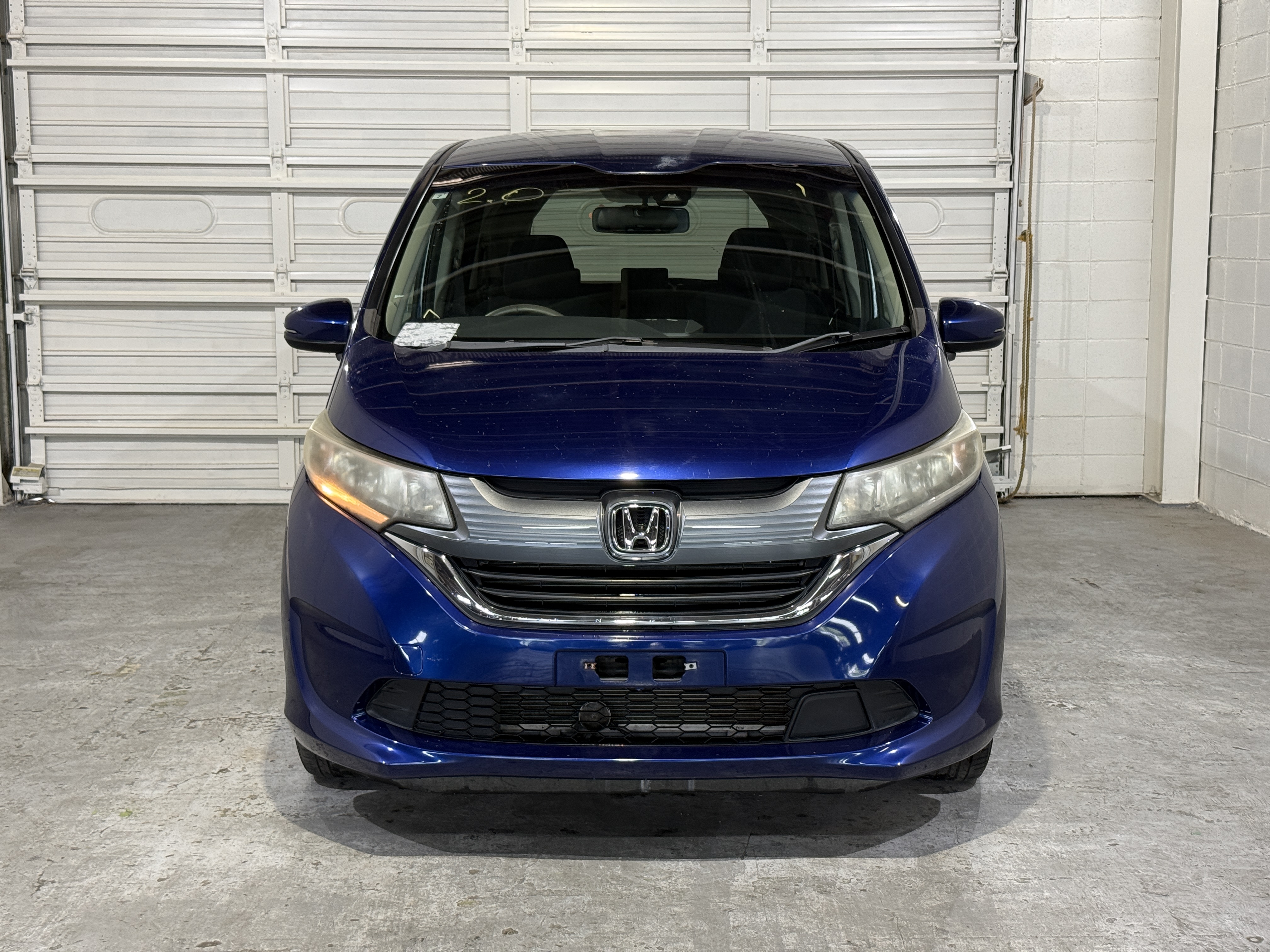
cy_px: 476
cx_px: 635
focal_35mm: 48
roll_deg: +0.0
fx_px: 1761
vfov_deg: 30.3
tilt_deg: -7.2
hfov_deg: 39.7
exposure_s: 1/60
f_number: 1.78
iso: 125
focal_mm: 6.76
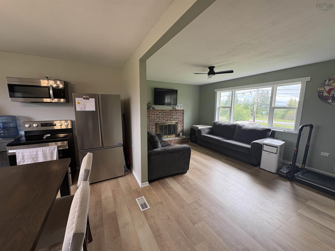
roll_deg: -0.2
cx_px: 168
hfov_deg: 102.1
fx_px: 135
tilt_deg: -7.3
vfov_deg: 85.7
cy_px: 126
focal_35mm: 14
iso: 200
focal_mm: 2.22
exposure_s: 1/99
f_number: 2.2
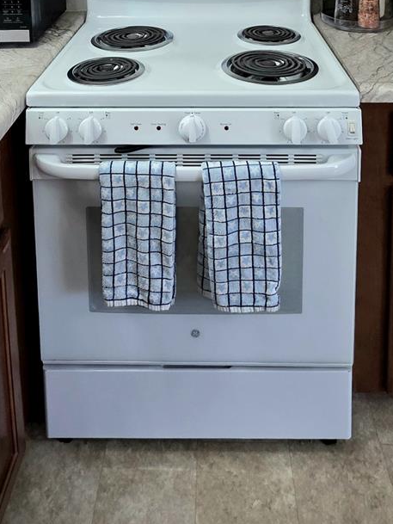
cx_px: 206
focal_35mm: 32
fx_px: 484
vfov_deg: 41.8
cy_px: -82
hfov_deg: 44.2
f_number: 1.9
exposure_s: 1/120
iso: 250
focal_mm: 2.2
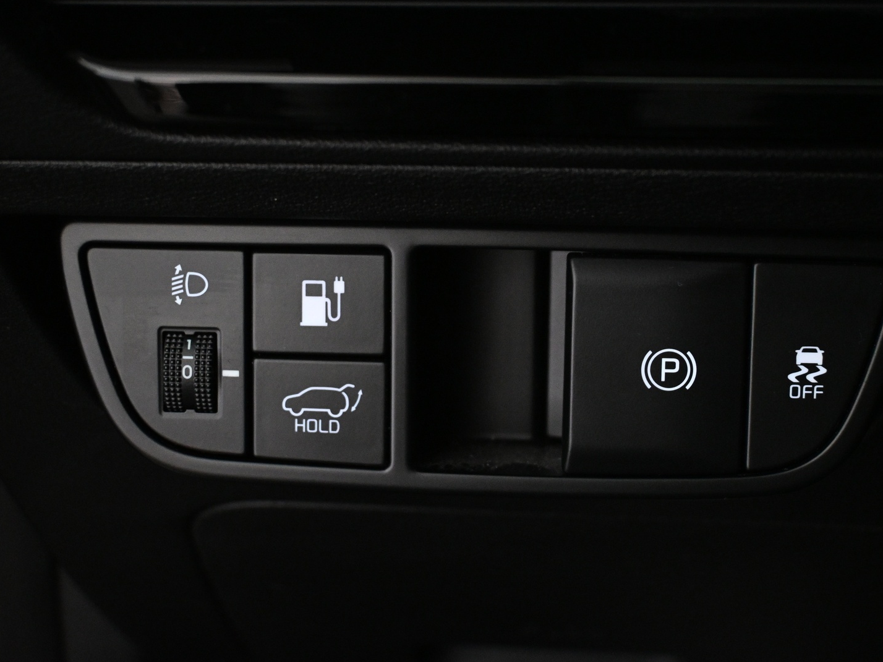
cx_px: 480
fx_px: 1544
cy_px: 332
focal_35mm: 61
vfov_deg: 24.2
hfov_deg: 31.9
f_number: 5.3
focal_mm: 37
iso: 4000
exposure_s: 1/30
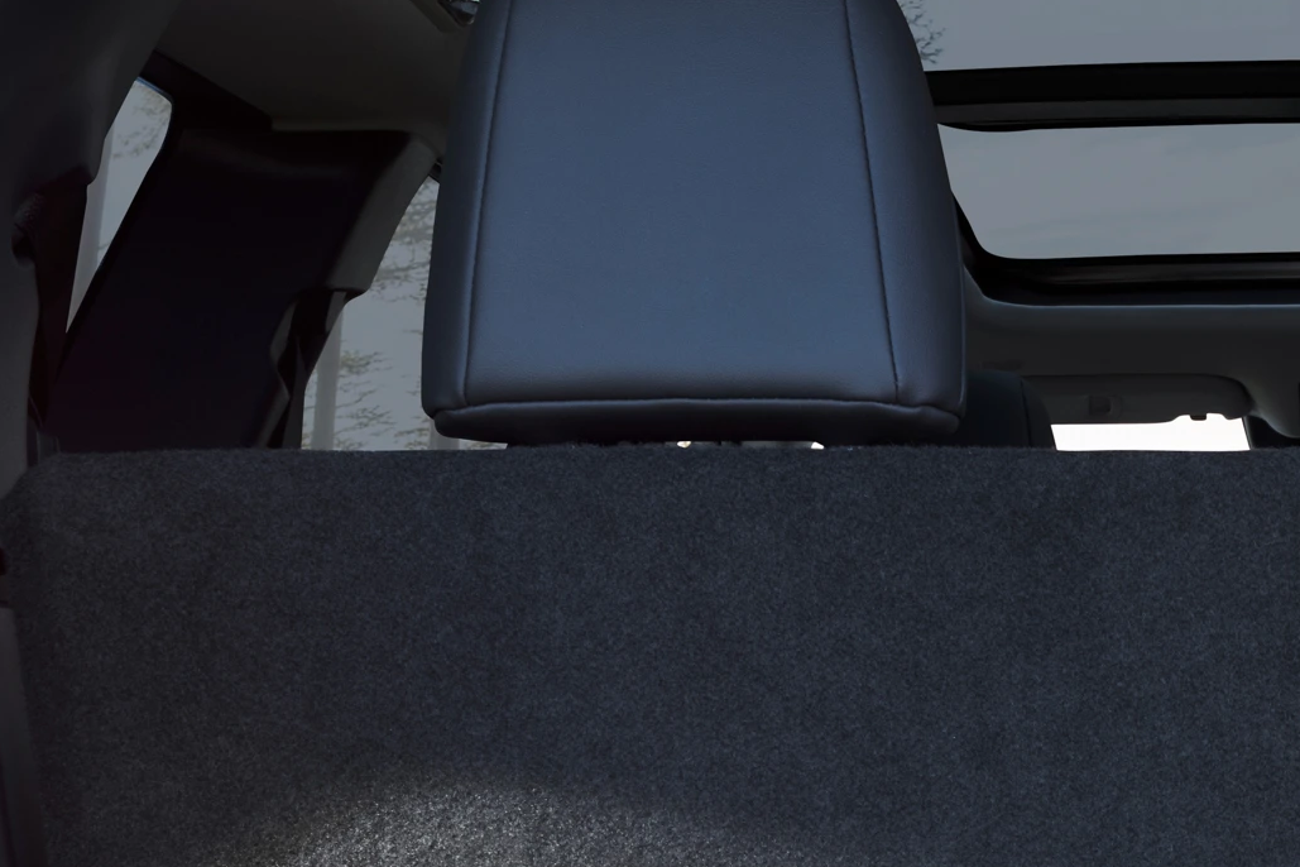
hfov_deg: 19.2
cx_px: 1419
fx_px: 3683
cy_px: 1077
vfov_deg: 13.0
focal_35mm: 102
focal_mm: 35
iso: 640
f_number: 14
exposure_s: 30
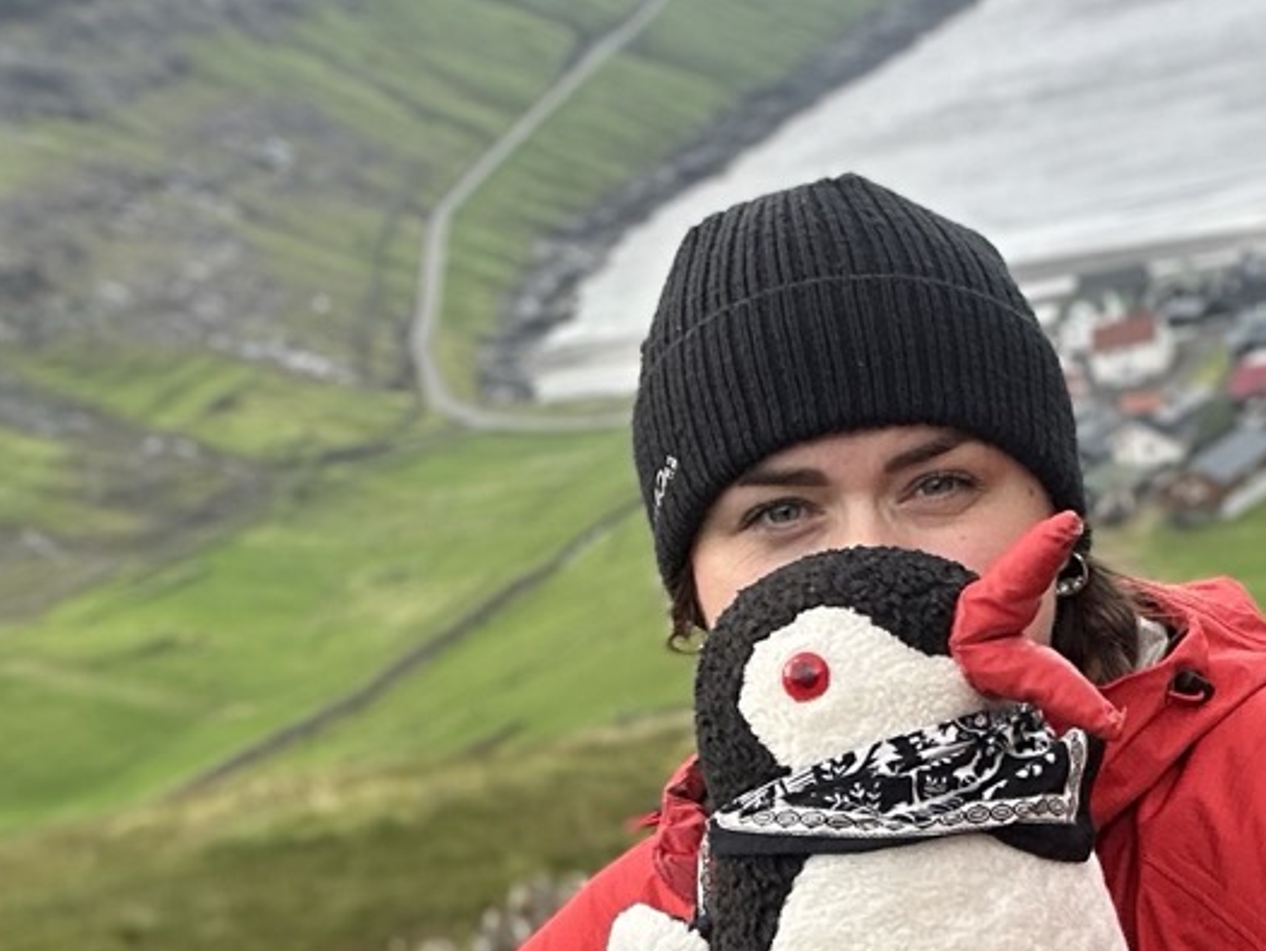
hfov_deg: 26.3
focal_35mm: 73
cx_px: 948
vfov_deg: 20.2
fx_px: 2671
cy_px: 561
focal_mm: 2.69
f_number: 1.9
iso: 25
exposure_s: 1/121
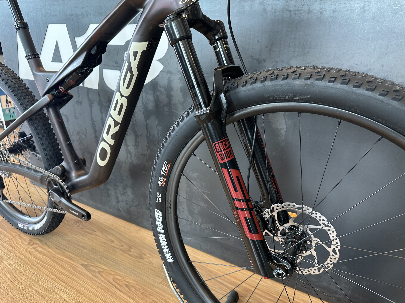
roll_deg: -1.0
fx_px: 281
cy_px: 152
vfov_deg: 56.8
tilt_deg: -21.8
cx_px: 202
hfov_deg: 71.6
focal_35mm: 24
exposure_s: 1/100
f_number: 1.78
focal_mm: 6.86
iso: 160
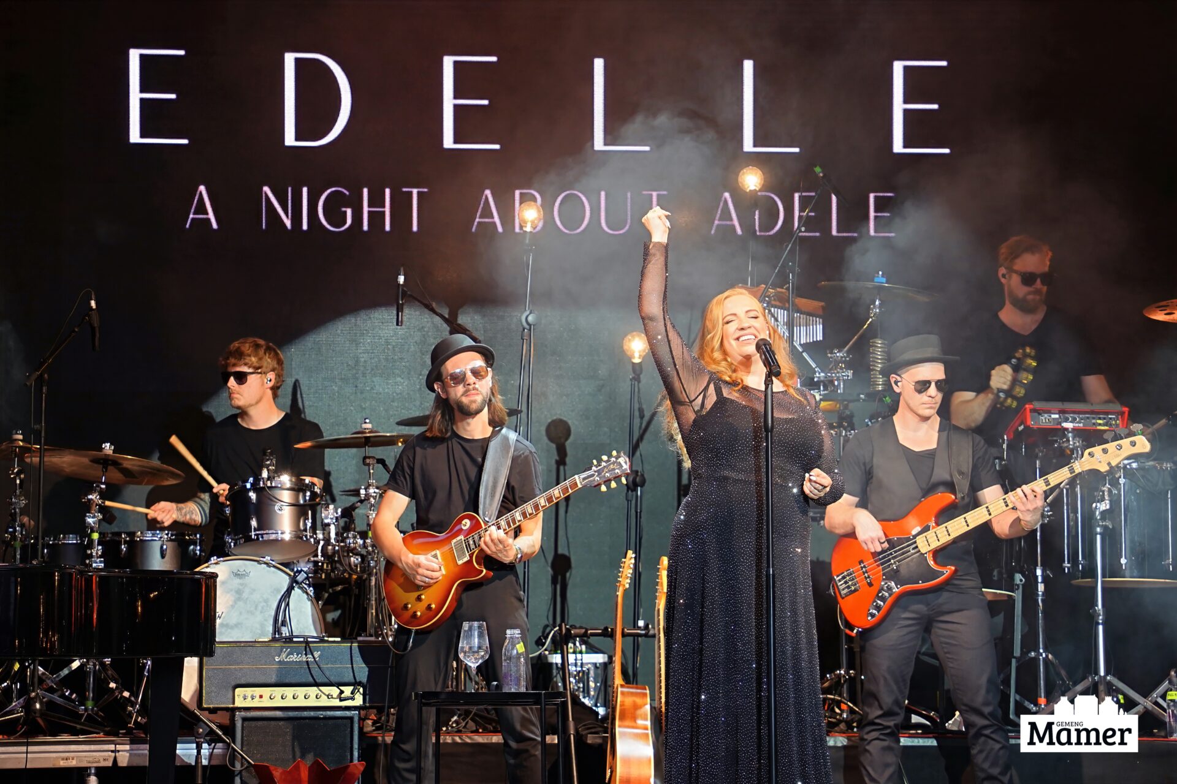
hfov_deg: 16.4
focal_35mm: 125
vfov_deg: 11.0
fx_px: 4086
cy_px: 392
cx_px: 588
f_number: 5
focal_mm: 125
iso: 800
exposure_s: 1/160
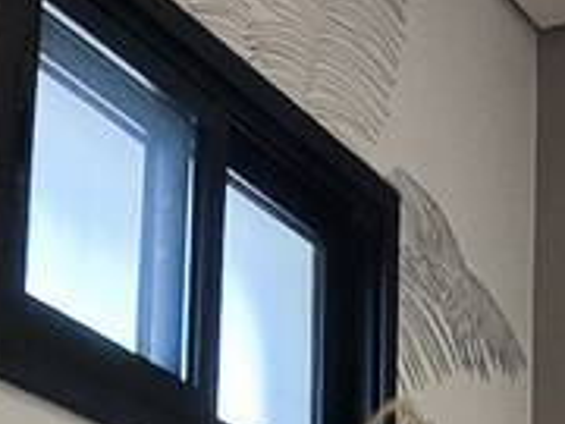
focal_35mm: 128
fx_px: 2089
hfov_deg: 15.4
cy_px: 729
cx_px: 176
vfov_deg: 10.9
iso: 80
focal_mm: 1.65
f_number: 2.2
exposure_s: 1/60
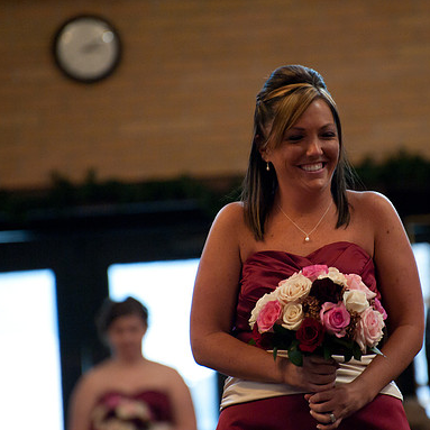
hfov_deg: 4.9
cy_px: 214
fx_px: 5059
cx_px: 312
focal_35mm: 360
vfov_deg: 4.9
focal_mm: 280
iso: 5000
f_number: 6.3
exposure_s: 1/80
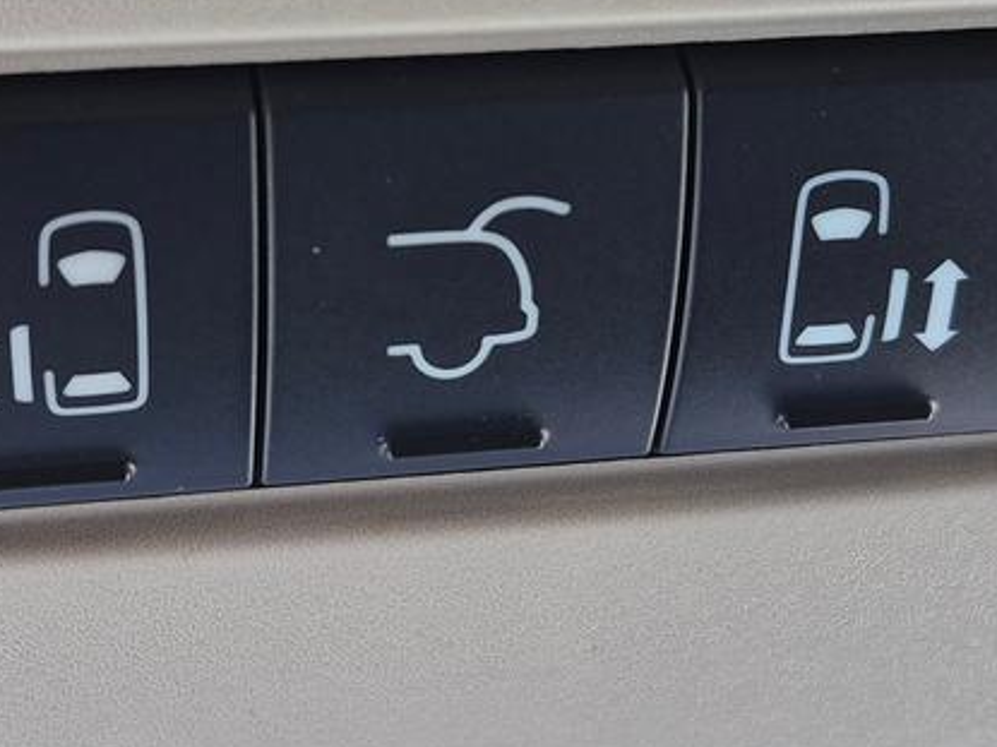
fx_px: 2044
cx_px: 406
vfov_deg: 20.6
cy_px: 202
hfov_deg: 27.4
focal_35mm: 71
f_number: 1.8
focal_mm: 5.4
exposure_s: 1/180
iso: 125
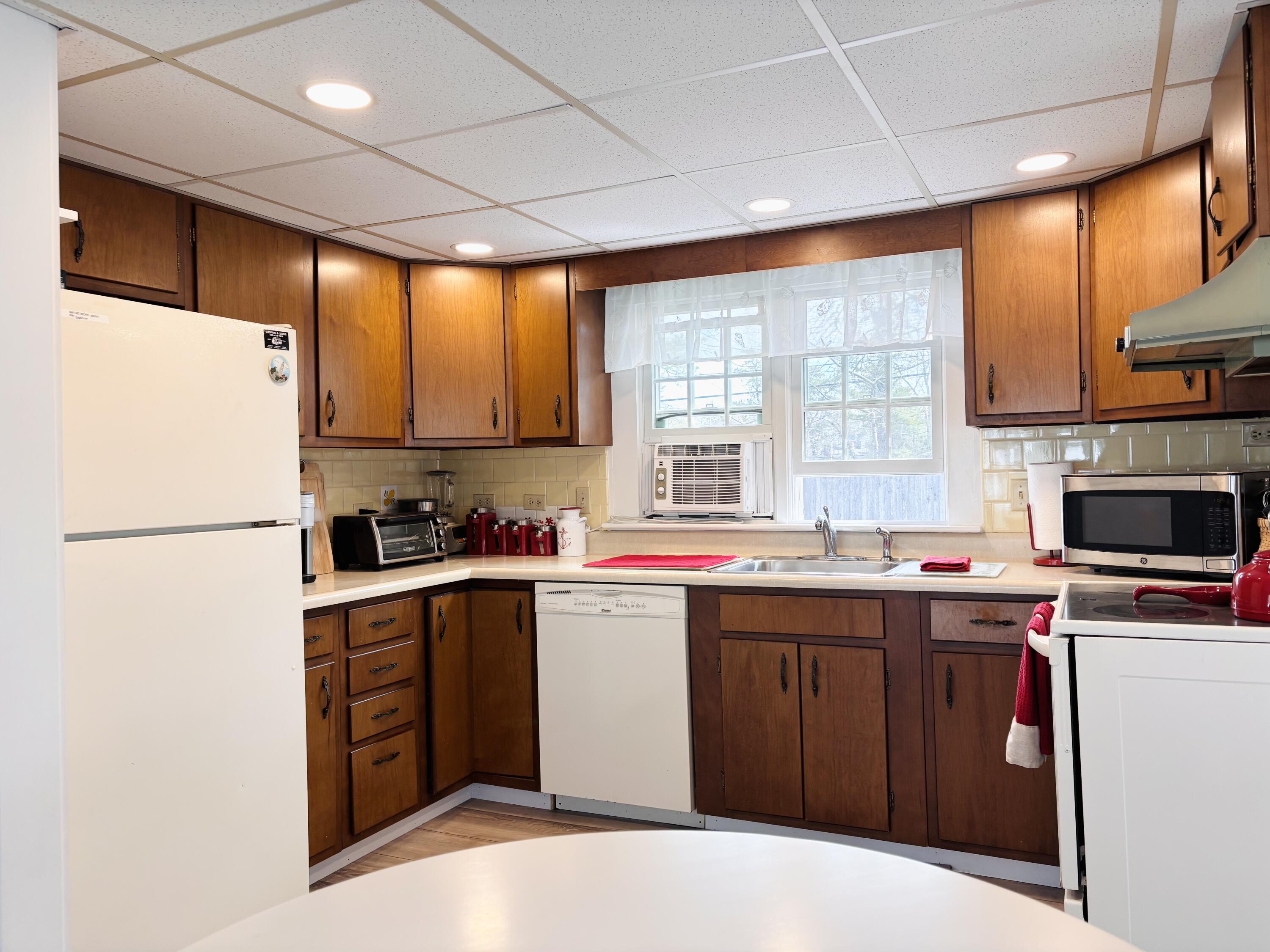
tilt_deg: -1.3
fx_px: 954
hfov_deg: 67.3
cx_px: 635
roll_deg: +1.3
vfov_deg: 53.1
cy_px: 476
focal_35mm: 26
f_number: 1.6
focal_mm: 5.96
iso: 50
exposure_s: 1/120
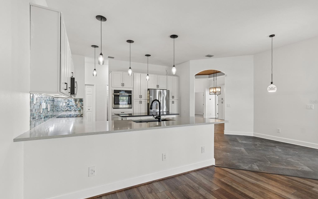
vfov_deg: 71.2
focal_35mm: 16
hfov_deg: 97.8
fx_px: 139
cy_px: 102
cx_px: 162
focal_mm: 10
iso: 100
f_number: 7.1
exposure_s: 1/8
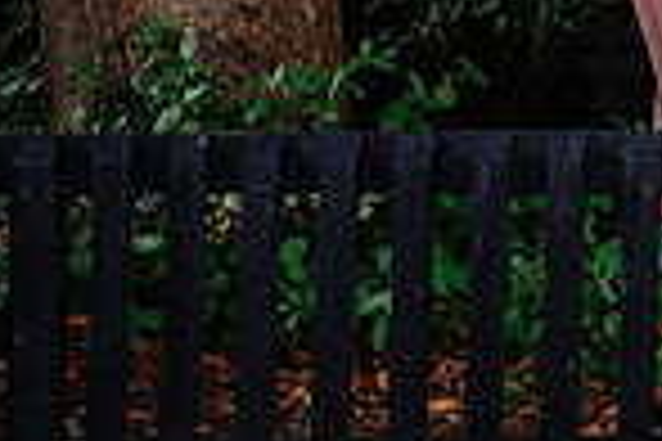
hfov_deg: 7.0
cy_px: -362
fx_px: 5296
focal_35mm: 288
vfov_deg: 4.7
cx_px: 1067
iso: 400
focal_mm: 48.5
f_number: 2.8
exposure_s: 1/200
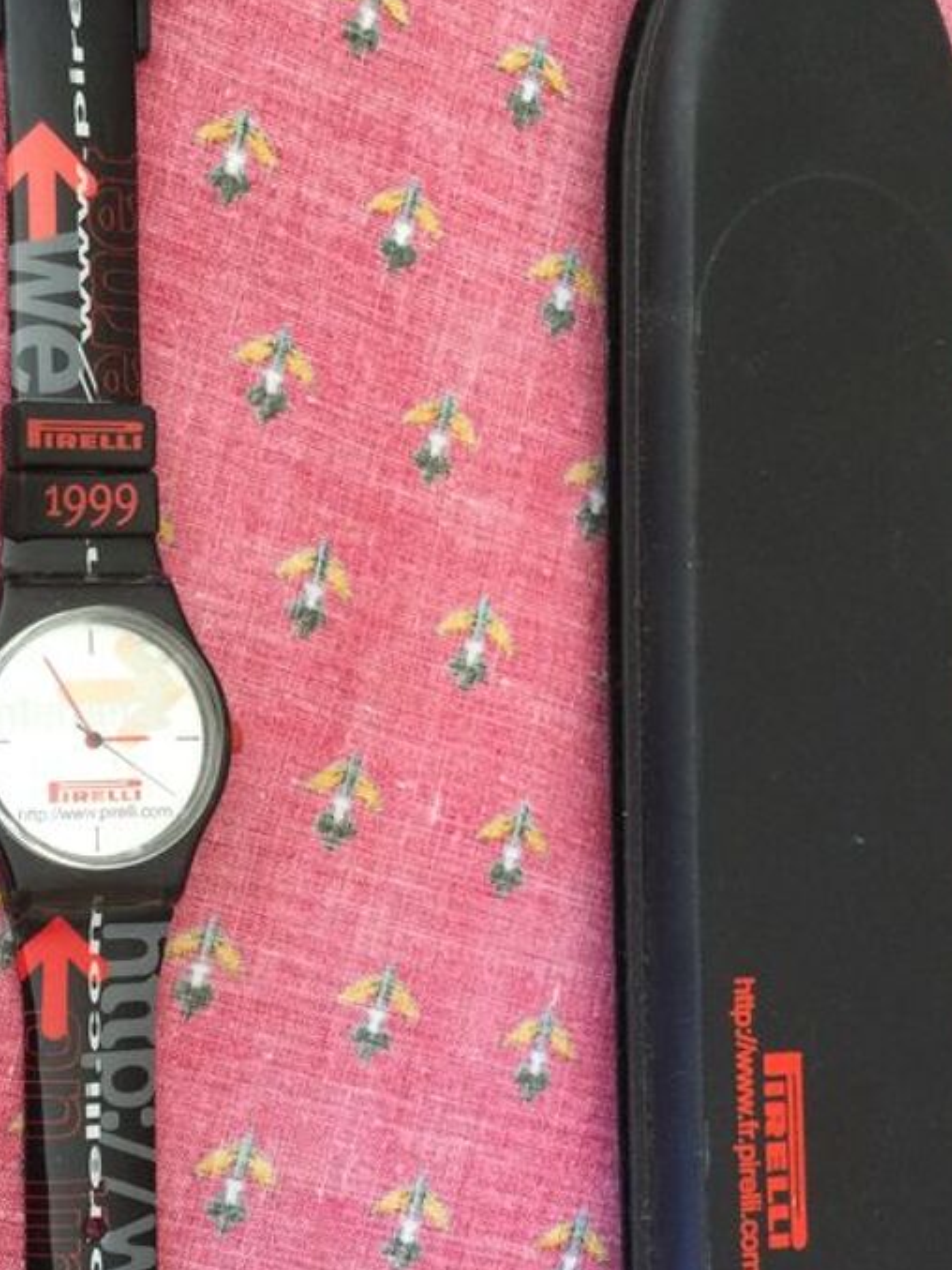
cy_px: 761
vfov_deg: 31.6
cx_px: 289
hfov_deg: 23.9
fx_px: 2236
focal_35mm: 61
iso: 80
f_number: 2.4
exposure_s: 1/33
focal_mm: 3.3
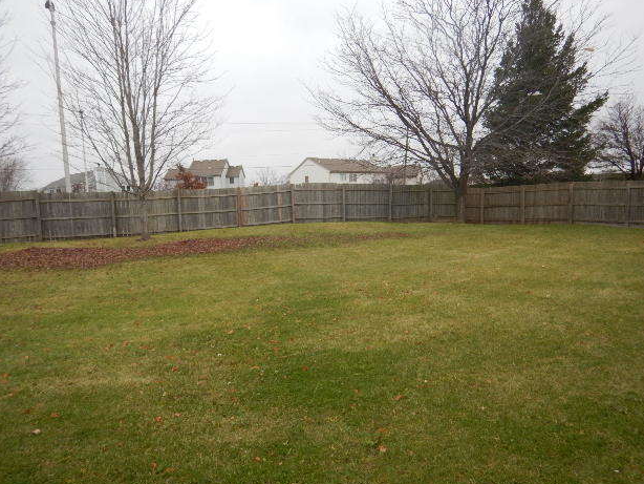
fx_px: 465
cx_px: 316
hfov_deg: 69.4
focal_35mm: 25
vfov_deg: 54.9
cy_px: 247
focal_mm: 4.3
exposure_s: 1/250
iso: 125
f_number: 2.8
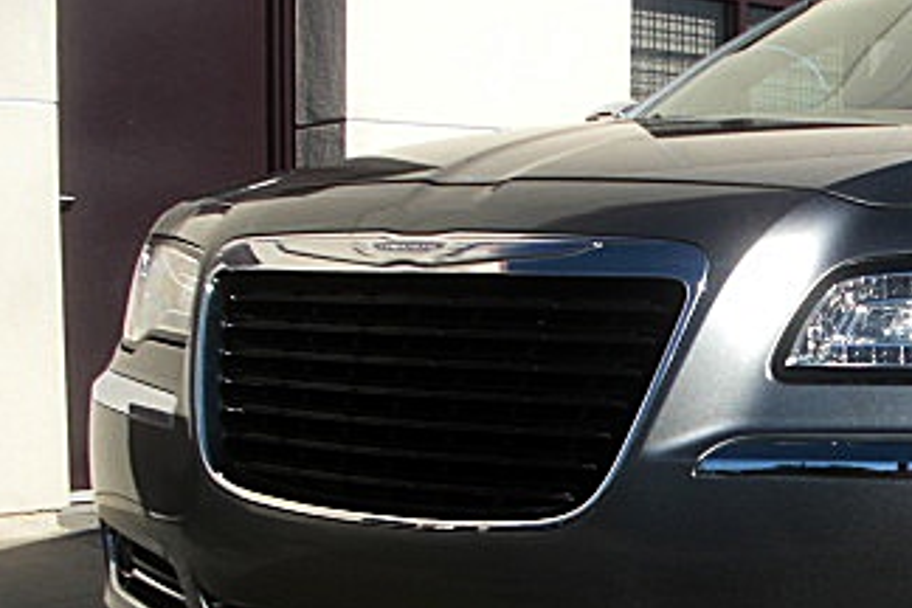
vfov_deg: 18.3
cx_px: 830
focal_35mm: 74
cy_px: 484
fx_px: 1875
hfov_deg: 26.4
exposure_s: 1/800
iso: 50
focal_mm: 6.3
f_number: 2.8
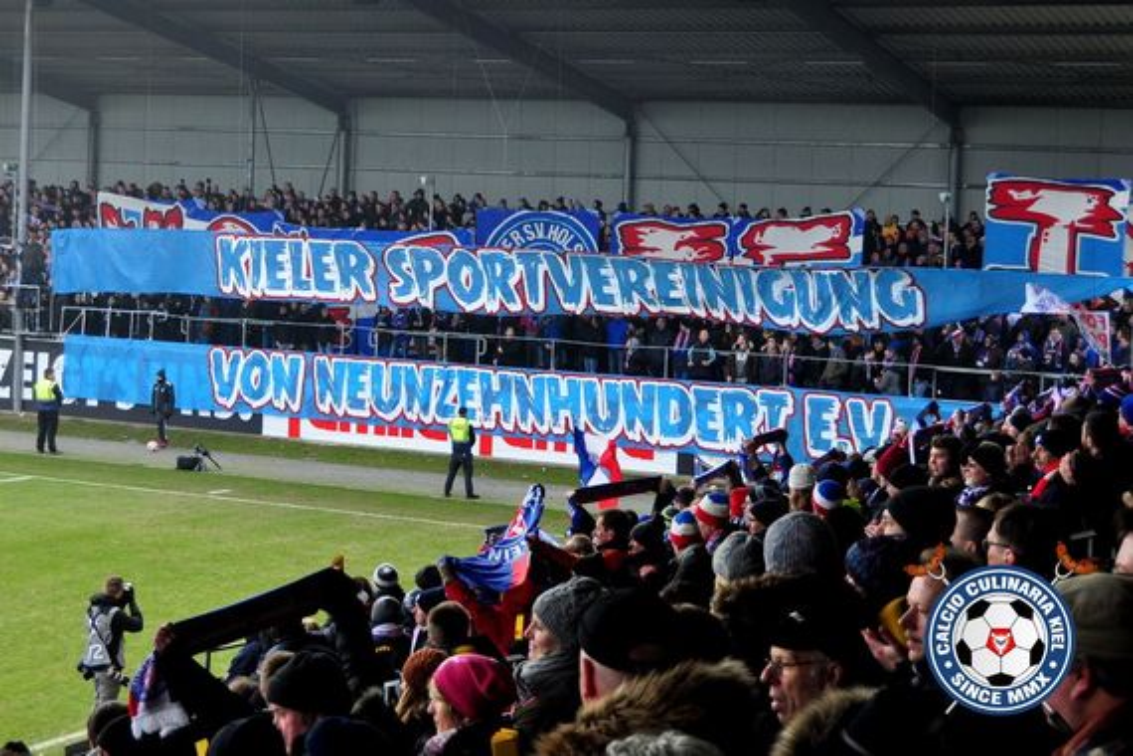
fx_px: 1794
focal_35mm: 57
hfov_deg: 35.1
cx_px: 566
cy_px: 378
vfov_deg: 23.8
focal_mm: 38
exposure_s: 1/200
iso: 320
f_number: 4.8
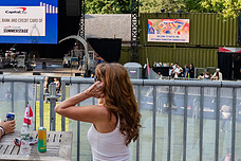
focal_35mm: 61
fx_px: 408
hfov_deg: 31.6
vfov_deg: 22.1
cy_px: 42
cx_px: 34
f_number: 3.2
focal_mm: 24
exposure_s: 1/4000
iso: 2000
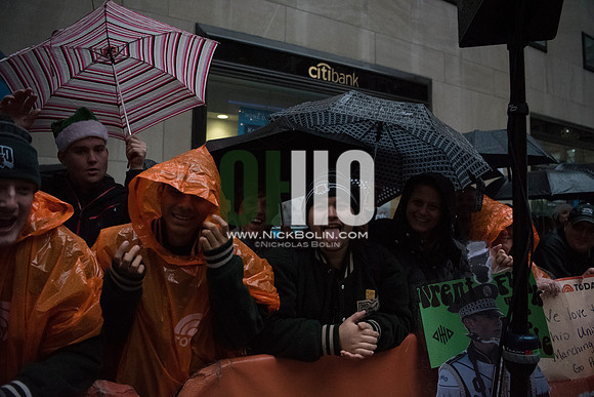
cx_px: 297
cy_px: 198
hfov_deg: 73.7
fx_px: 396
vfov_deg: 53.2
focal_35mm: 24
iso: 10000
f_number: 2.8
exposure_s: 1/2500
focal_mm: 24
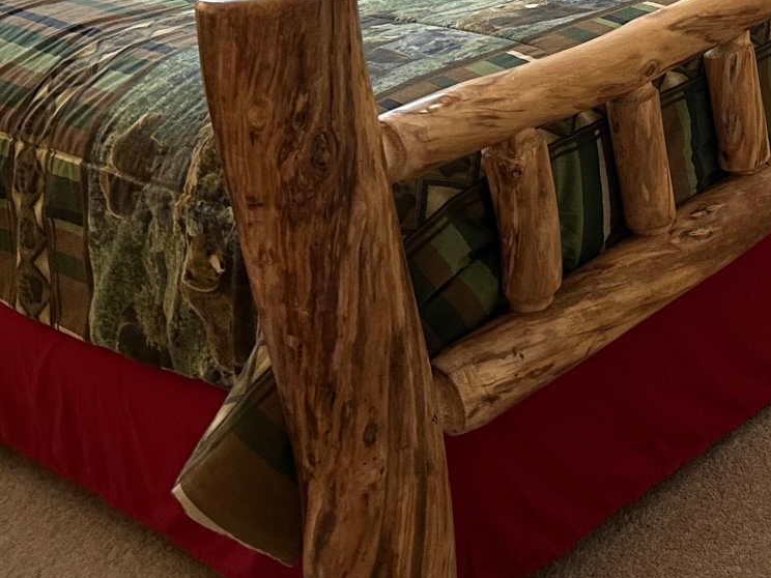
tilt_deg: -13.4
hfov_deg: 26.1
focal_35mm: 65
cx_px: 962
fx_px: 1448
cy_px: -184
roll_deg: +1.5
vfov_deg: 20.5
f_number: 1.78
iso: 250
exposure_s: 1/60
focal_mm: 6.86
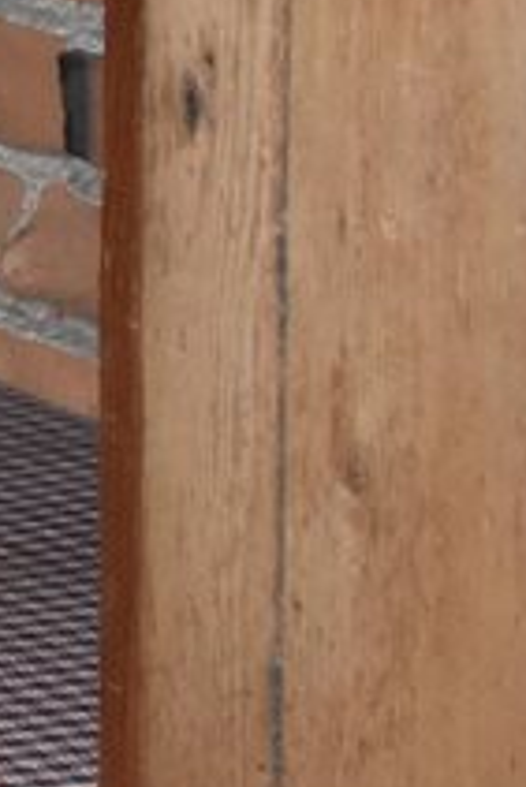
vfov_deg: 9.3
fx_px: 4770
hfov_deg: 5.7
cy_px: -239
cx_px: -1246
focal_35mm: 218
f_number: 5.6
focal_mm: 20
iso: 1600
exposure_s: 1/80
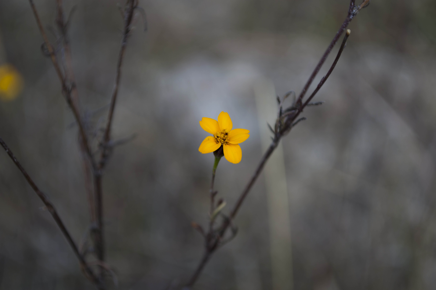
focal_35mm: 82
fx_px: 998
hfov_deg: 24.6
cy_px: 145
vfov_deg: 16.5
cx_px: 218
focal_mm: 55
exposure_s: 1/125
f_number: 5.6
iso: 100
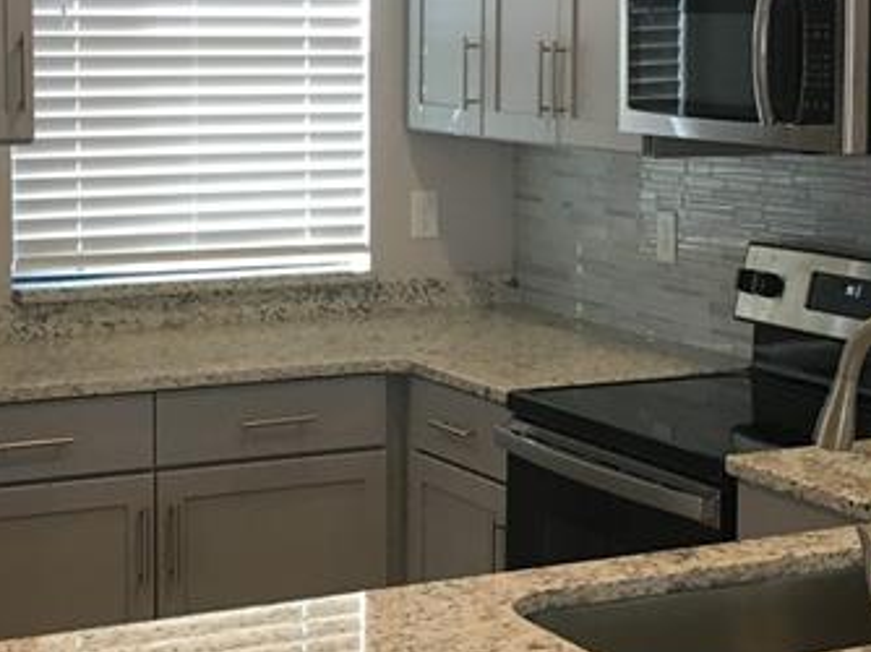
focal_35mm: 89
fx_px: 2238
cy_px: 177
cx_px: 532
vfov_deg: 16.5
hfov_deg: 22.0
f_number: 2.2
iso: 40
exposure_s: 1/30
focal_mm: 4.15
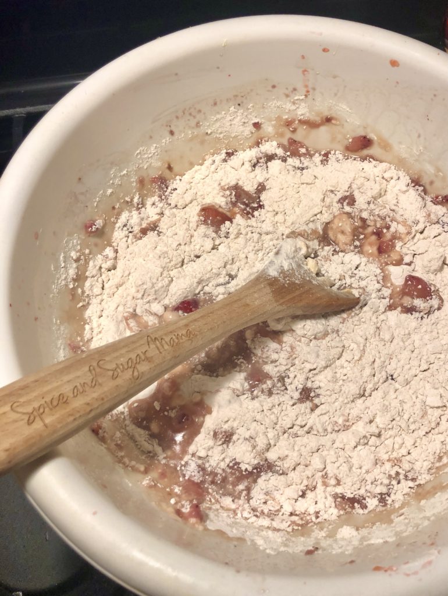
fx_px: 482
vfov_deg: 63.4
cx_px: 224
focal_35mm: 28
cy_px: 298
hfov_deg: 49.8
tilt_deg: -62.2
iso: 32
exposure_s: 1/24
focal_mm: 3.99
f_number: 1.8
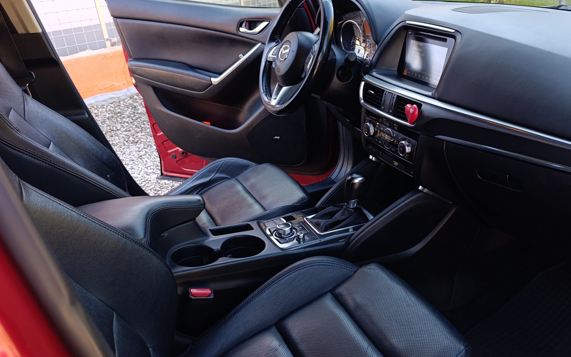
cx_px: 372
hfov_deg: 58.5
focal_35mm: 32
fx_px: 498
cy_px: 220
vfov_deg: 39.2
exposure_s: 1/100
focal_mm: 6.14
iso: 200
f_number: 1.6
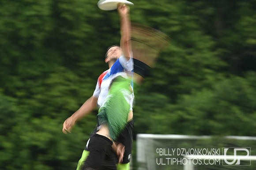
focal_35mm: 400
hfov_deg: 5.2
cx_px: 128
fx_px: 2840
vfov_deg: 3.4
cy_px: 85
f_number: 13
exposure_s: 1/25
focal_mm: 400
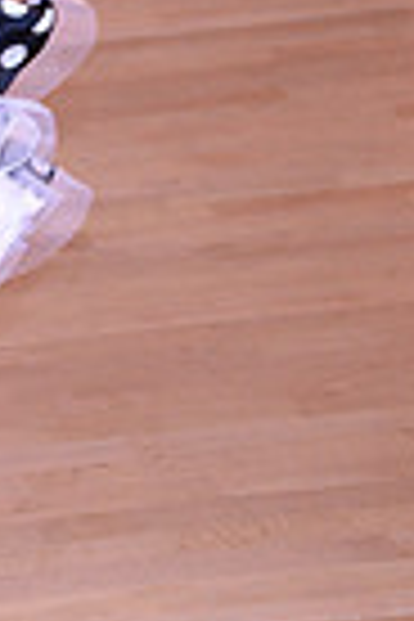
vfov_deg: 7.8
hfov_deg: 5.2
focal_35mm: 260
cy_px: -342
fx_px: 4485
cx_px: -430
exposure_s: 1/250
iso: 1250
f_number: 4.5
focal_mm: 62
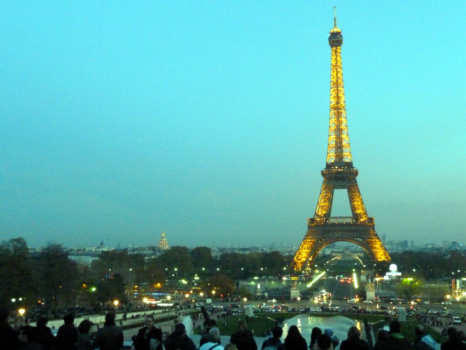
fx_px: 498
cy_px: 175
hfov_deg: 50.1
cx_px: 233
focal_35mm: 37
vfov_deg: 38.7
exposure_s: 1/20
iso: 800
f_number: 3.6
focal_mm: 6.1
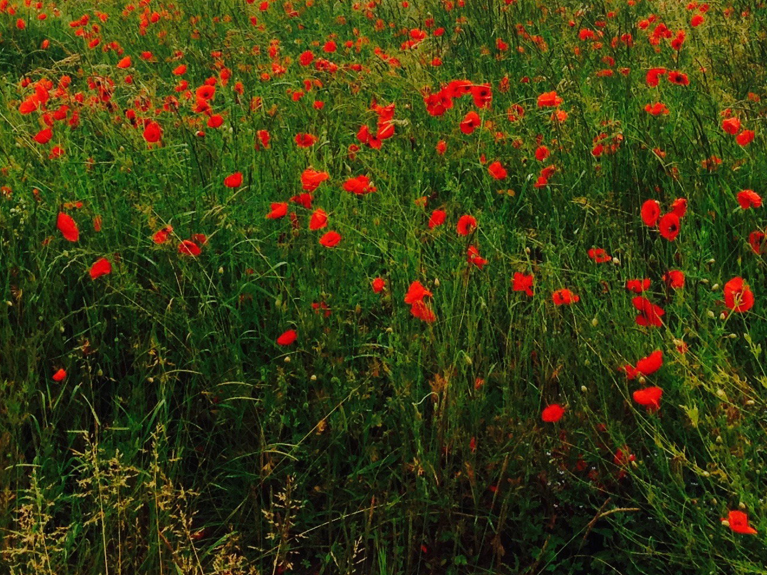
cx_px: 366
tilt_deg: -8.7
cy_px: 78
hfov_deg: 23.6
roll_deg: +2.1
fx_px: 1839
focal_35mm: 83
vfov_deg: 17.6
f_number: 2.4
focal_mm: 4.12
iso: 50
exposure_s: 1/565
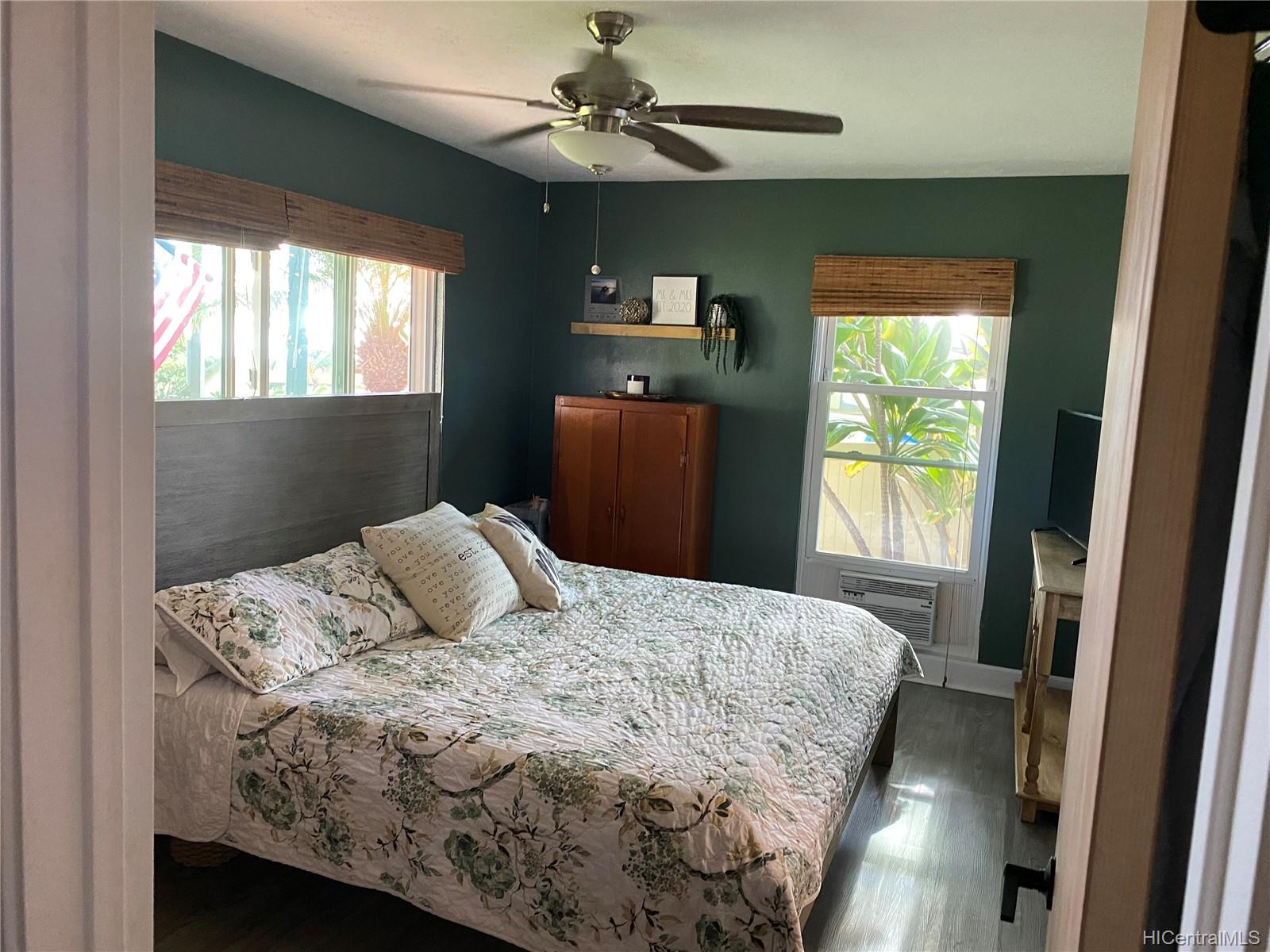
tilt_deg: -7.3
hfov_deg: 67.3
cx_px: 635
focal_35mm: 26
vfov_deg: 53.1
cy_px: 476
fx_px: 954
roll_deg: -3.3
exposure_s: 1/60
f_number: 1.8
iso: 320
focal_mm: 4.25
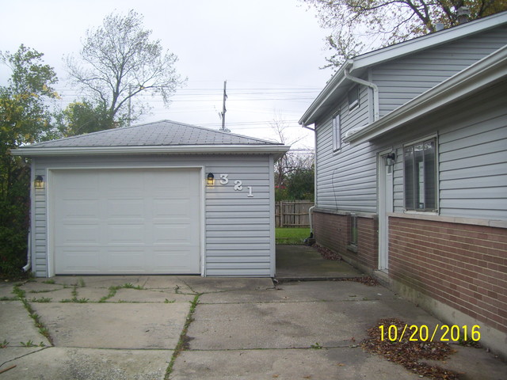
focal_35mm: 36
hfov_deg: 51.4
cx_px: 254
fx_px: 527
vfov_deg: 39.7
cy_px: 190
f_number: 2.7
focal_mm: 6
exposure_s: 1/320
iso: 80
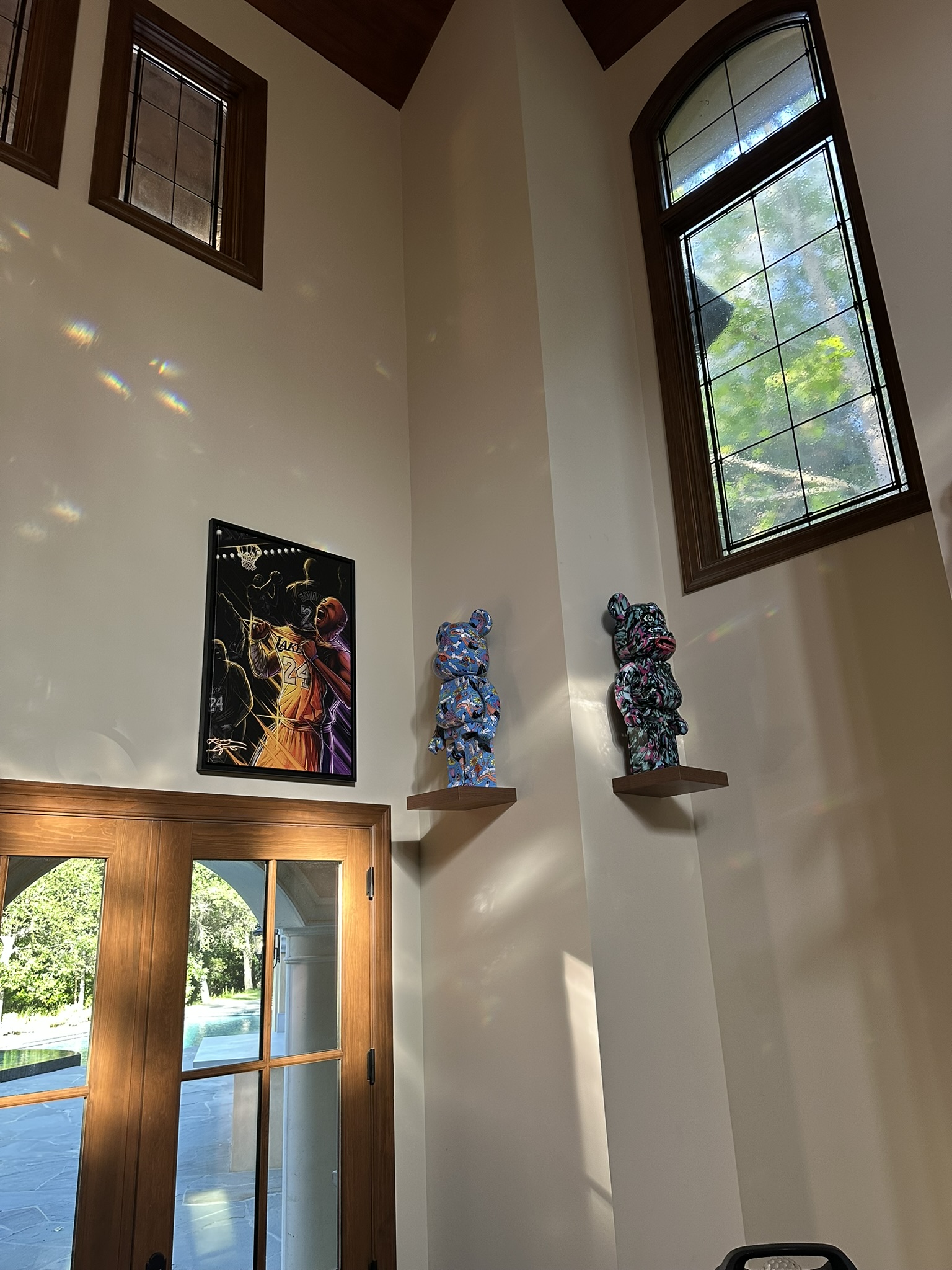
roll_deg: +1.7
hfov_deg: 56.8
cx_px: 476
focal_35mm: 24
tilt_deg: +20.4
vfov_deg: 71.6
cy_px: 635
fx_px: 880
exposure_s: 1/120
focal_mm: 6.86
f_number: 1.78
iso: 160
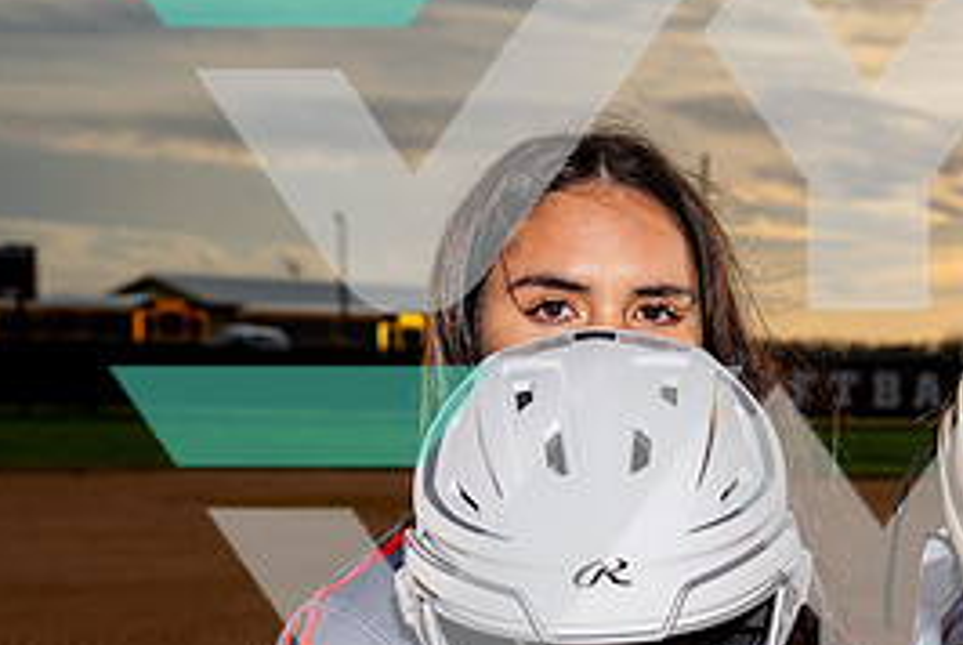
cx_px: 1032
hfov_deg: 20.0
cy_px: 560
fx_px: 2624
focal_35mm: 98
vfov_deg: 13.9
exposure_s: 1/1250
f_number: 5.6
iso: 250
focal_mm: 45
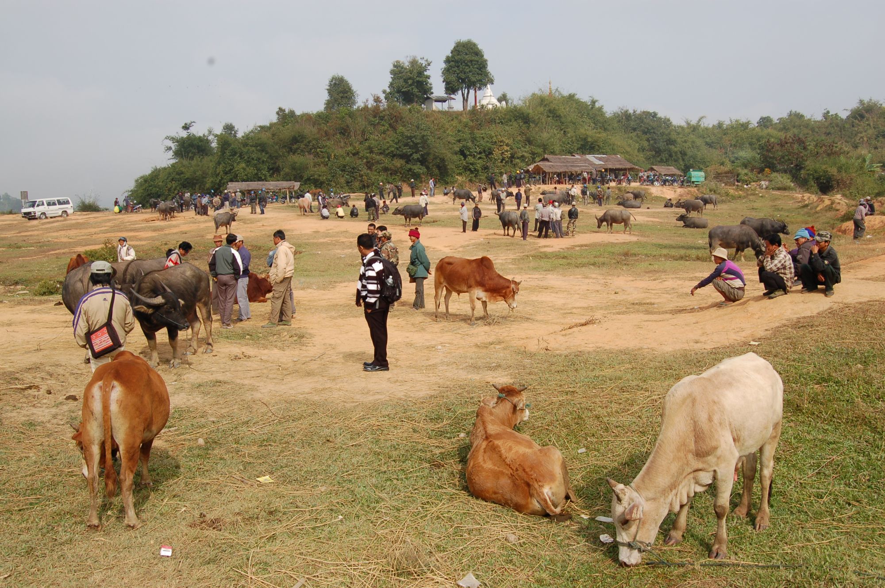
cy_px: 294
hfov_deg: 57.3
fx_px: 811
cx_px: 442
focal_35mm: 33
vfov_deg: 39.9
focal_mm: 22
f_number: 9
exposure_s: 1/320
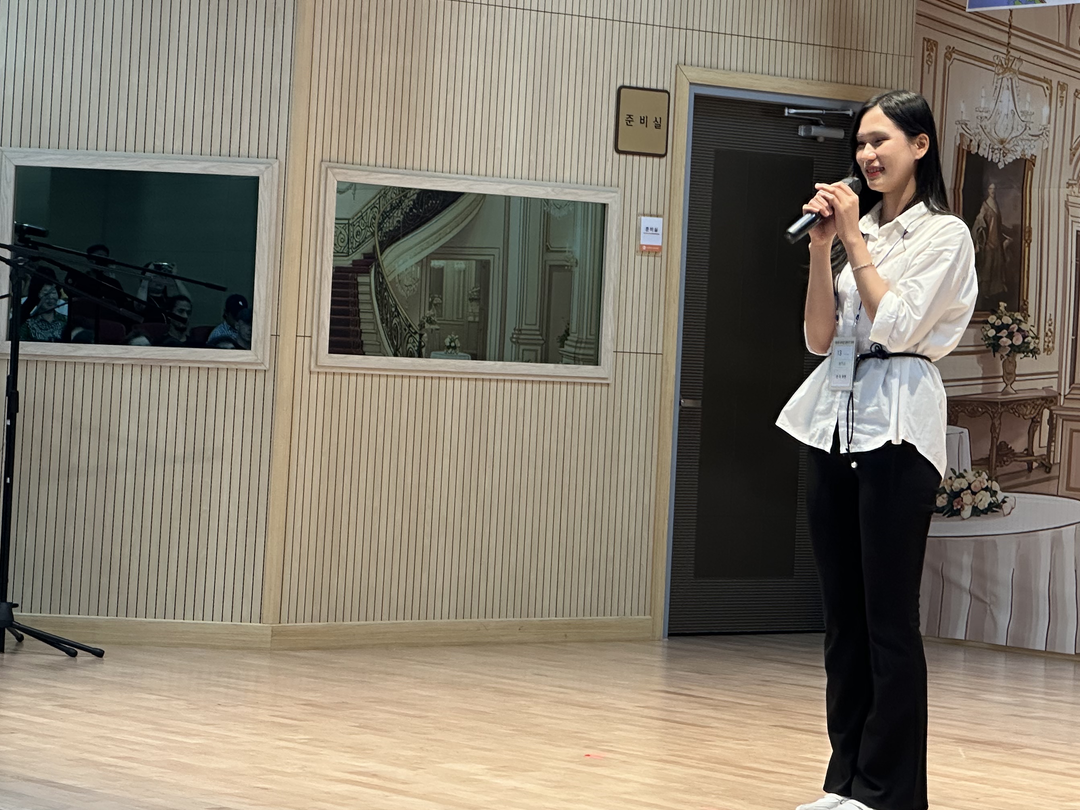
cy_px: 262
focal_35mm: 116
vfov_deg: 12.8
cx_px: 813
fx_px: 3619
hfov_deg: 16.9
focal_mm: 9
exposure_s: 1/60
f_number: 2.8
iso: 160
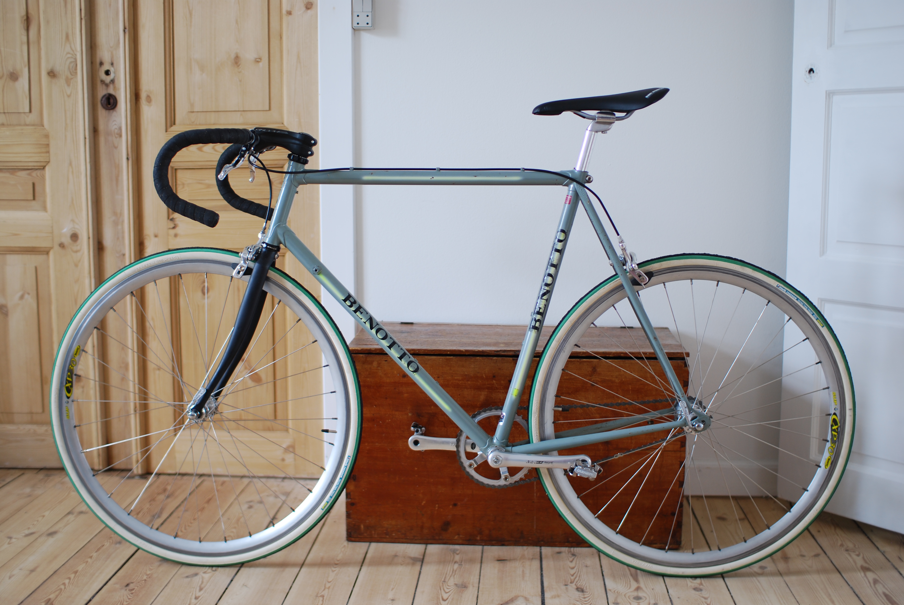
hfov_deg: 43.6
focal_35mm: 45
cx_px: 452
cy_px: 302
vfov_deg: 29.9
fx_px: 1131
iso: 100
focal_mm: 30
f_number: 1.4
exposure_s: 1/50
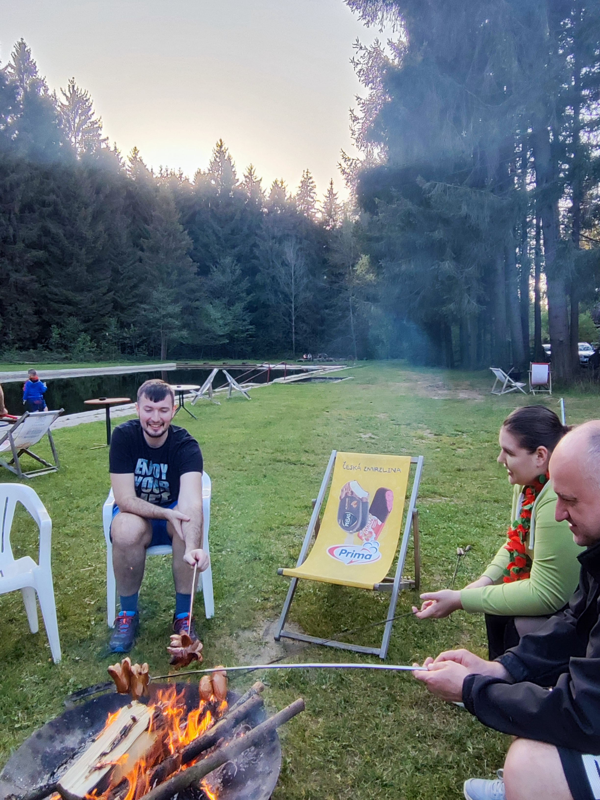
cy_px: 400
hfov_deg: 78.1
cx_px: 300
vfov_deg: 94.5
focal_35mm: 16
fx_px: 370
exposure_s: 1/192
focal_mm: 1.66
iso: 57
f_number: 2.2
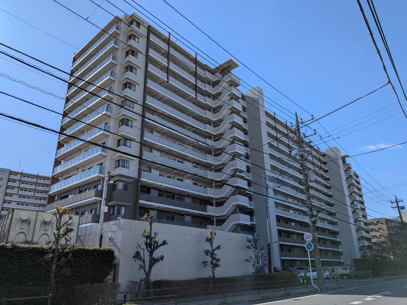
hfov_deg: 71.6
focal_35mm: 24
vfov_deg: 56.8
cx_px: 204
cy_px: 152
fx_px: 282
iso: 29
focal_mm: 4.53
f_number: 1.7
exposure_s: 1/3268
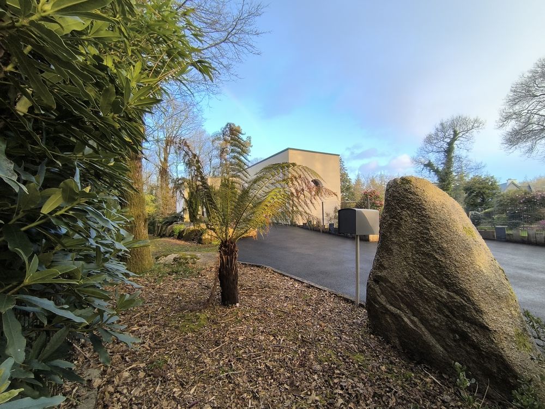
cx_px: 272
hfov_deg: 94.5
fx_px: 252
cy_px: 204
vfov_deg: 78.1
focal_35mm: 16
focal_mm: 1.65
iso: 50
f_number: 2.2
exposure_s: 1/128
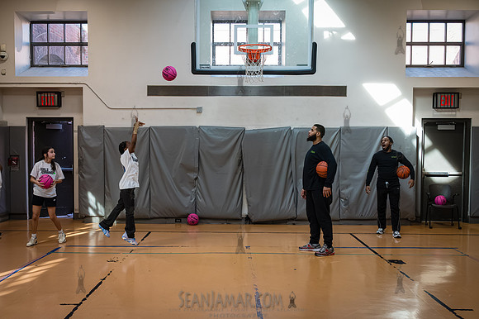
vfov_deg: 35.0
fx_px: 505
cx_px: 220
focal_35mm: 38
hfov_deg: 50.7
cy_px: 173
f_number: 5.6
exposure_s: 1/1000
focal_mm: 35
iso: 8000
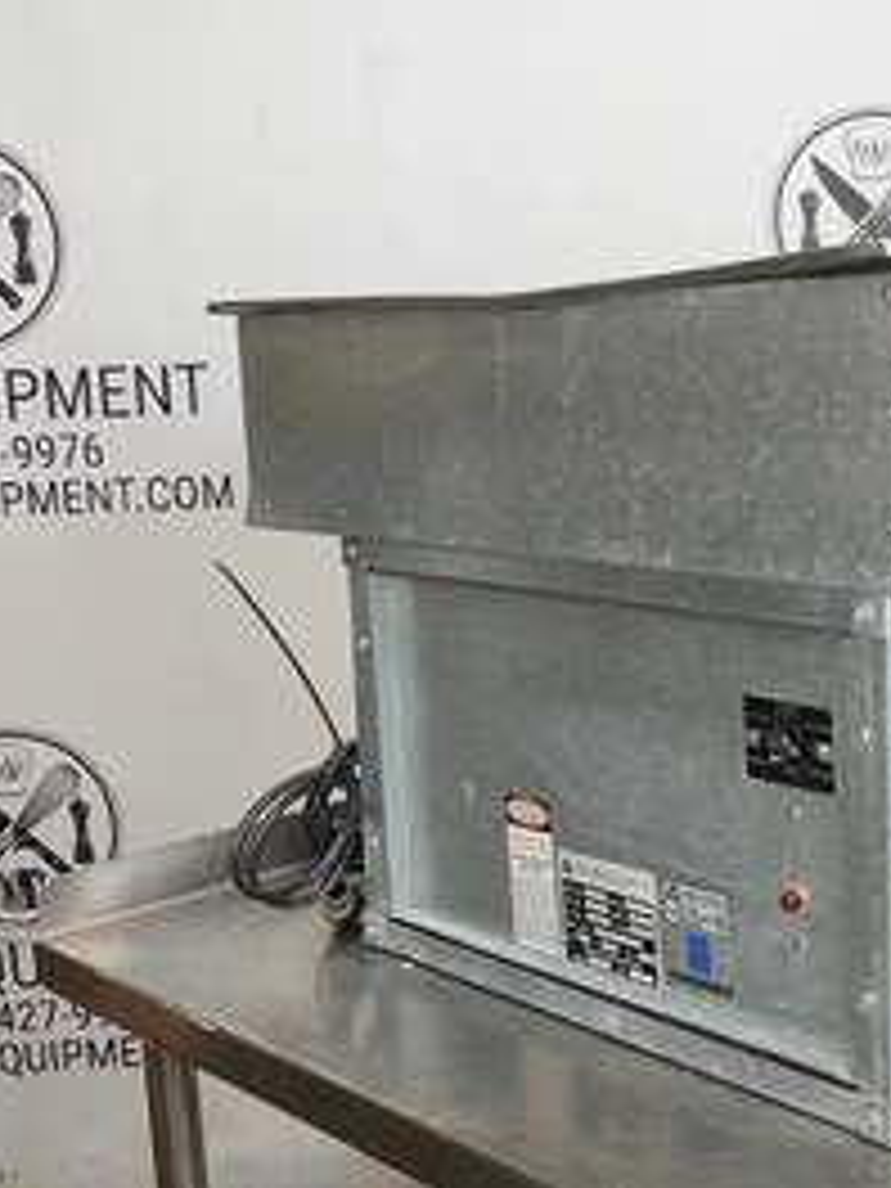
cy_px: 594
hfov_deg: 27.7
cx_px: 778
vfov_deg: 37.5
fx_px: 1750
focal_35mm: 51
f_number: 9
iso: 2000
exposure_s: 1/40
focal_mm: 13.03
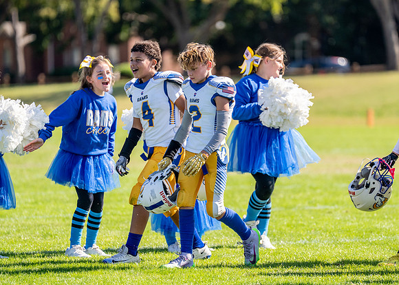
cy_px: 140
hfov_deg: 6.7
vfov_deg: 4.8
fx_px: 3426
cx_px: 223
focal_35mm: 302
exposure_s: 1/3200
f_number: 2.8
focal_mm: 200
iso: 250
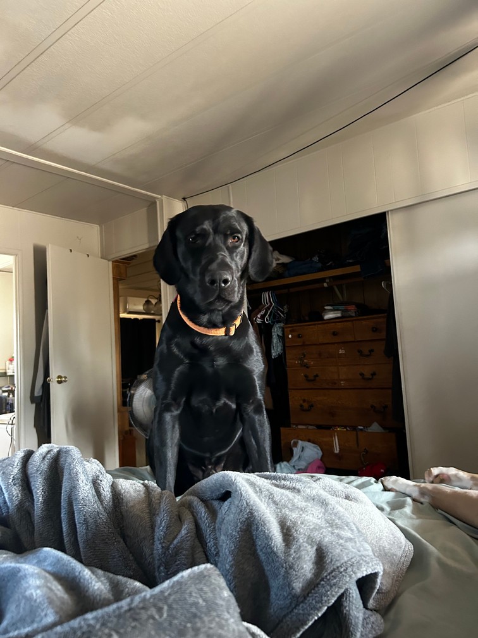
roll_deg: +3.8
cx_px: 239
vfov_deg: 67.3
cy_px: 319
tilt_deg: +4.7
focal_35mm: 26
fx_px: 479
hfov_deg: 53.1
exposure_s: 1/39
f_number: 1.5
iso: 640
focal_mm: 5.7
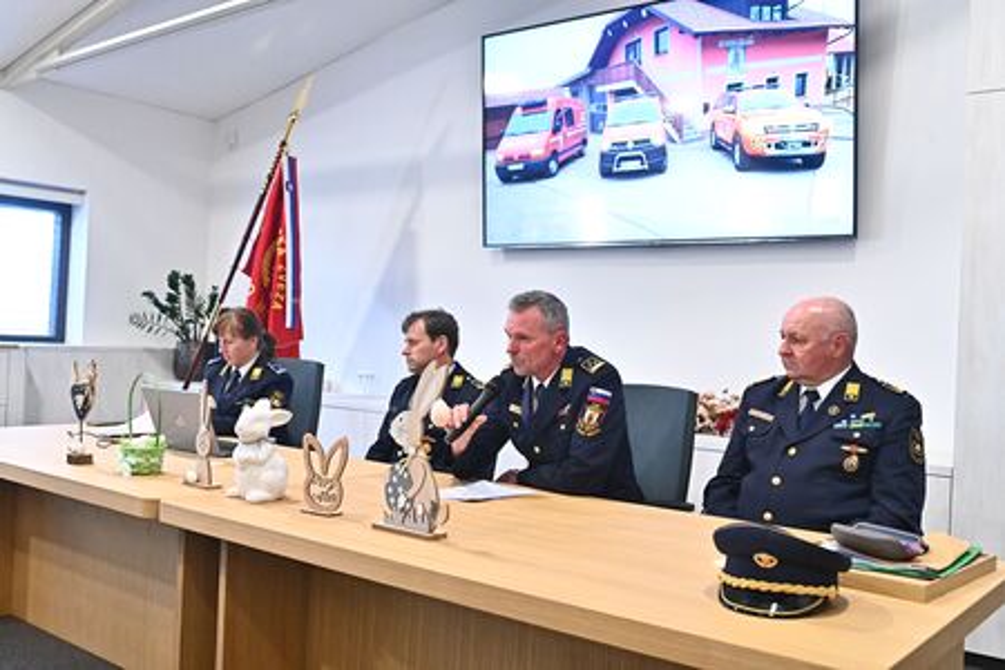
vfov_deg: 37.9
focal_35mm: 35
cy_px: 335
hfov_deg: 54.4
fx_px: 977
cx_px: 502
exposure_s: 1/100
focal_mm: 35
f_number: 5.6
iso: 5000
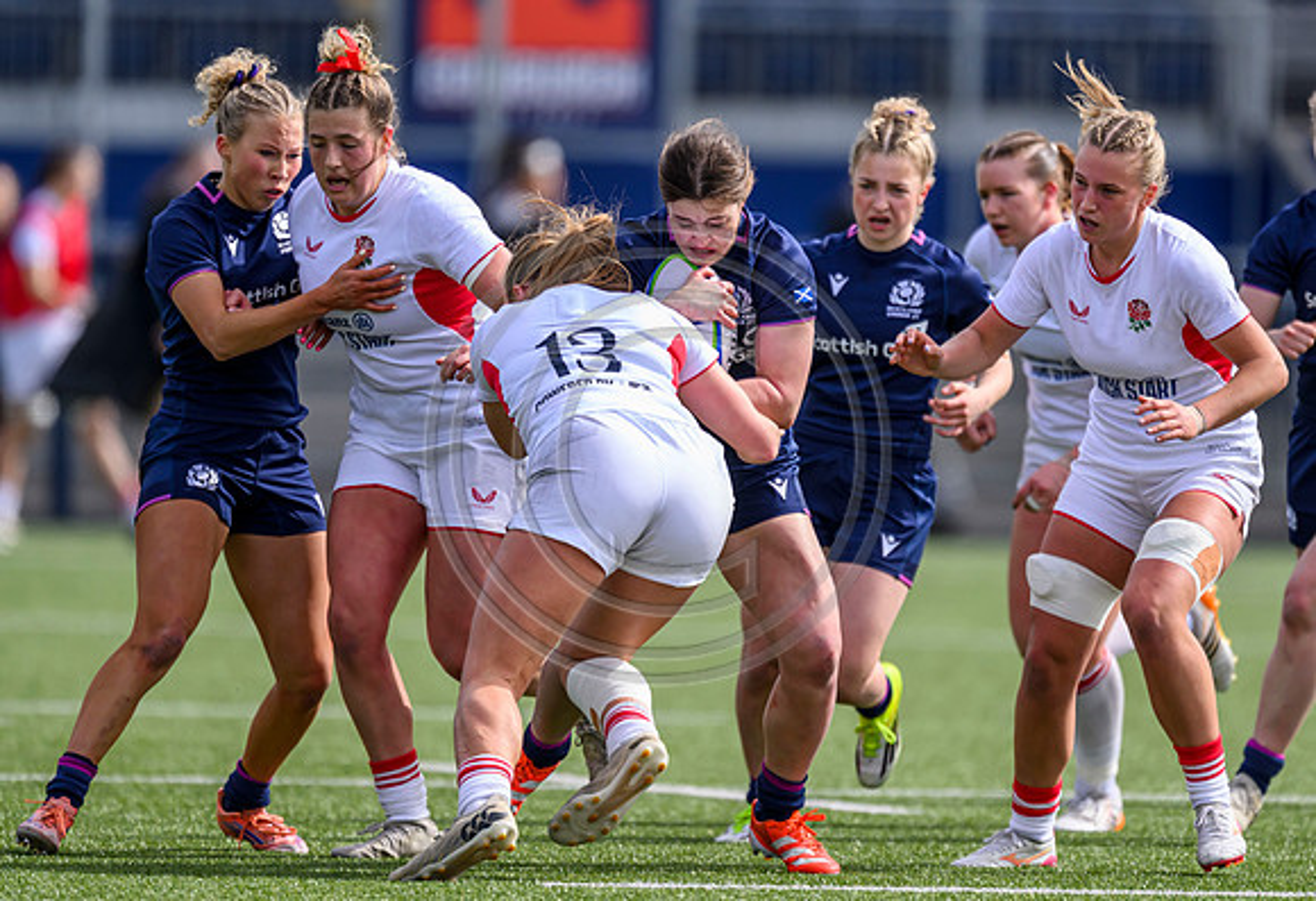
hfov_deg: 2.8
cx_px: 659
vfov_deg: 1.9
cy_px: 324
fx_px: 26927
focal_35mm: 731
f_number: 4
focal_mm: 560
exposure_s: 1/2500
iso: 500
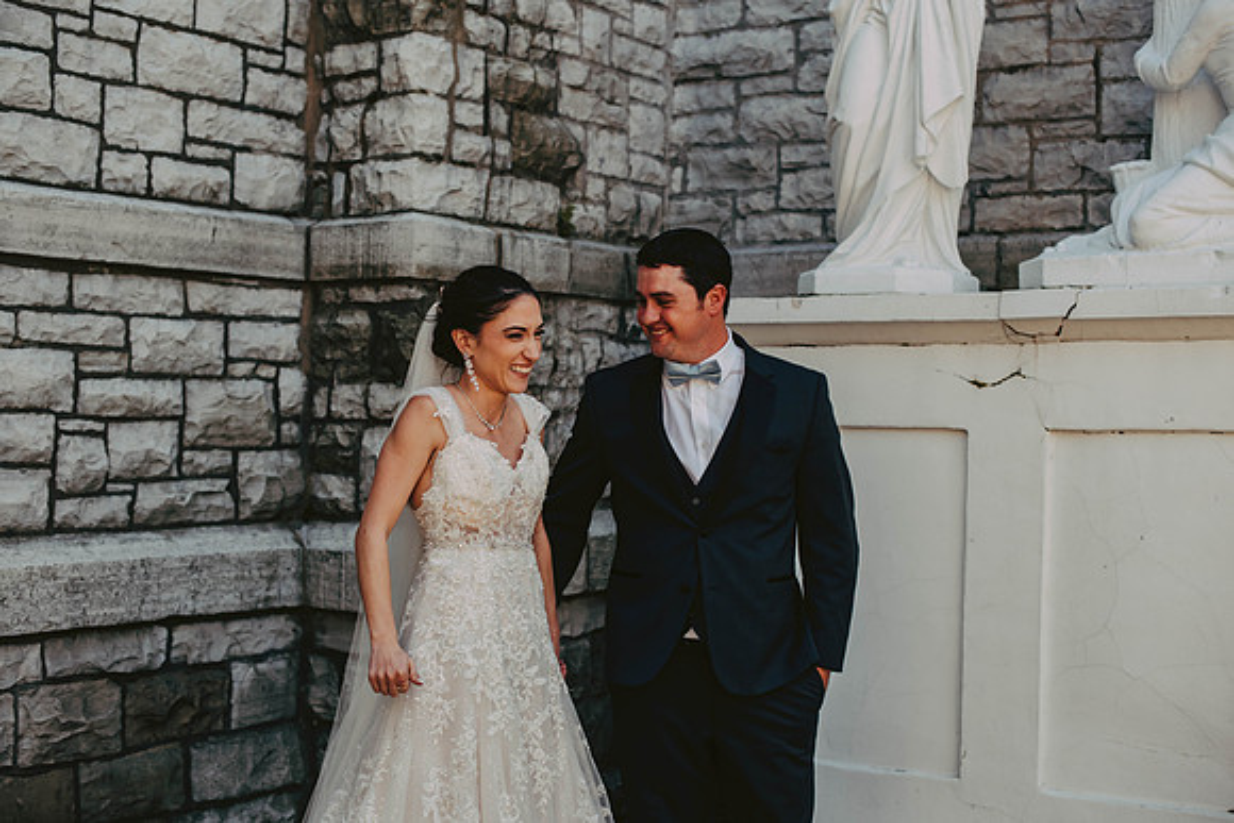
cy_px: 412
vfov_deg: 27.0
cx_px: 617
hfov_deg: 39.6
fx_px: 1714
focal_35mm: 50
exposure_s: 1/400
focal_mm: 50
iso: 200
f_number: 2.8
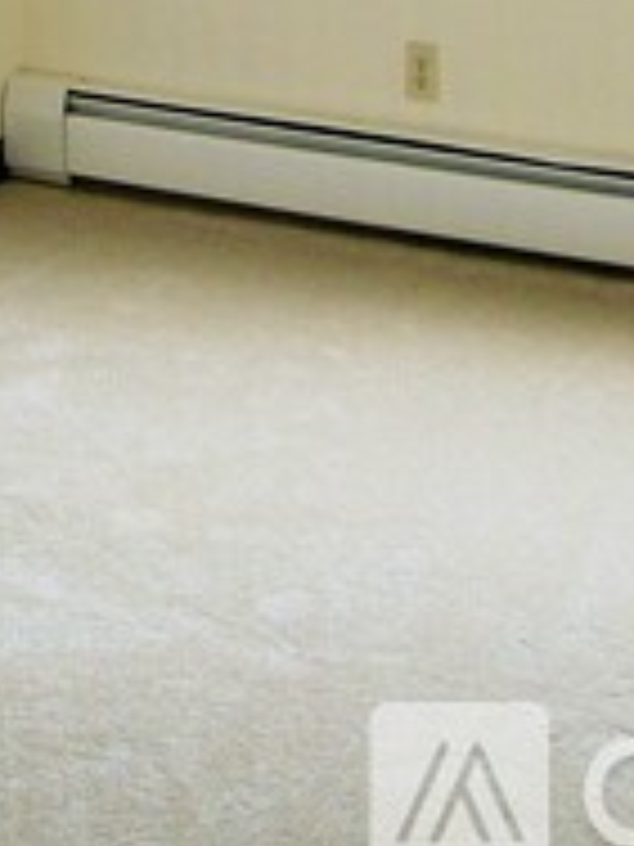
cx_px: 254
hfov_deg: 15.4
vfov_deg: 19.0
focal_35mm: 96
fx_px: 2344
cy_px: -243
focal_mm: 6
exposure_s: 1/68.2
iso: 80
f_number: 2.7
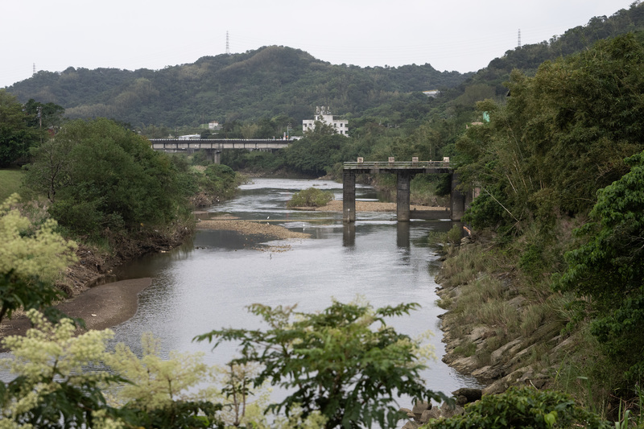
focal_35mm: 70
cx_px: 322
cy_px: 214
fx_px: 1252
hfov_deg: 28.8
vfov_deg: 19.4
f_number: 5
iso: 1250
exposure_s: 1/400
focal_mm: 70
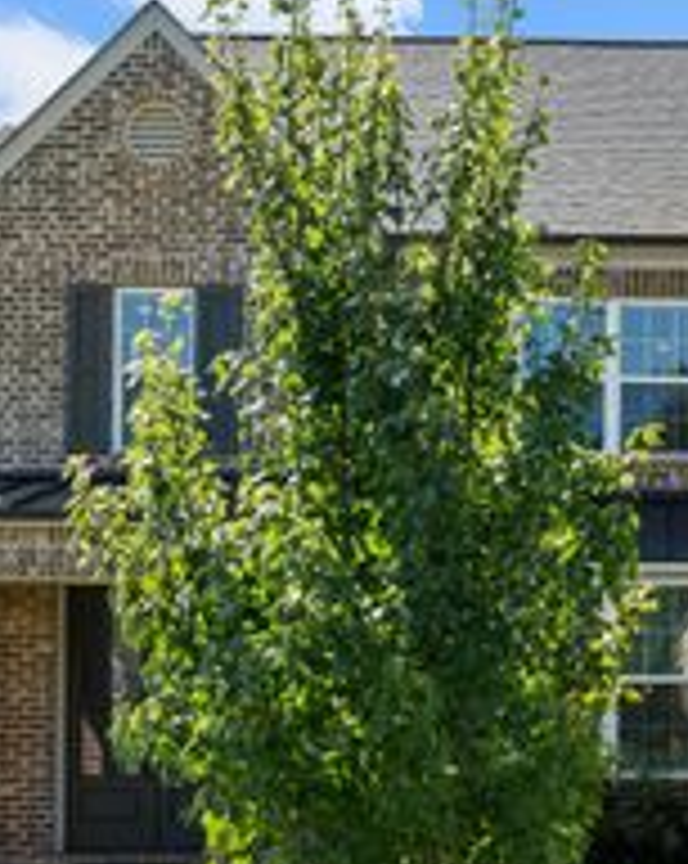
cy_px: 533
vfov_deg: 26.7
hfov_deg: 20.1
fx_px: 1811
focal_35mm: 71
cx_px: 827
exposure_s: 1/750
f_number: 9.5
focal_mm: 29
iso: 1000
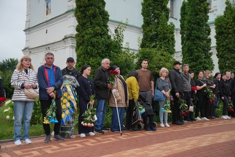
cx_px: 118
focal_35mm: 39
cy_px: 78
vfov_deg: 34.2
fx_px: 255
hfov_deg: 49.5
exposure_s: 1/250
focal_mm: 39
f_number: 2.8
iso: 500
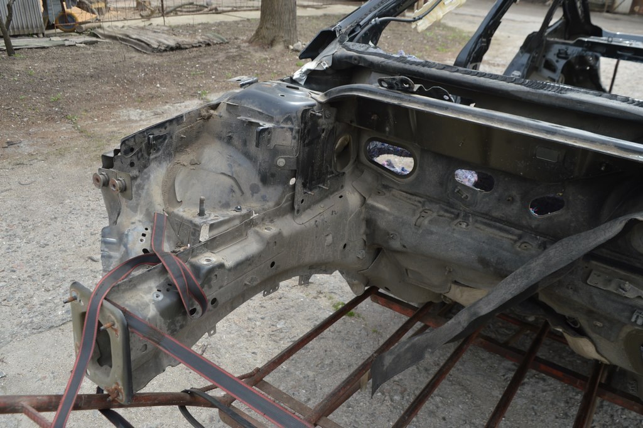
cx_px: 322
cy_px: 214
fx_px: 535
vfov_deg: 43.5
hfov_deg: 62.0
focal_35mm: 30
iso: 110
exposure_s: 1/125
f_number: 5.6
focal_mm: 20
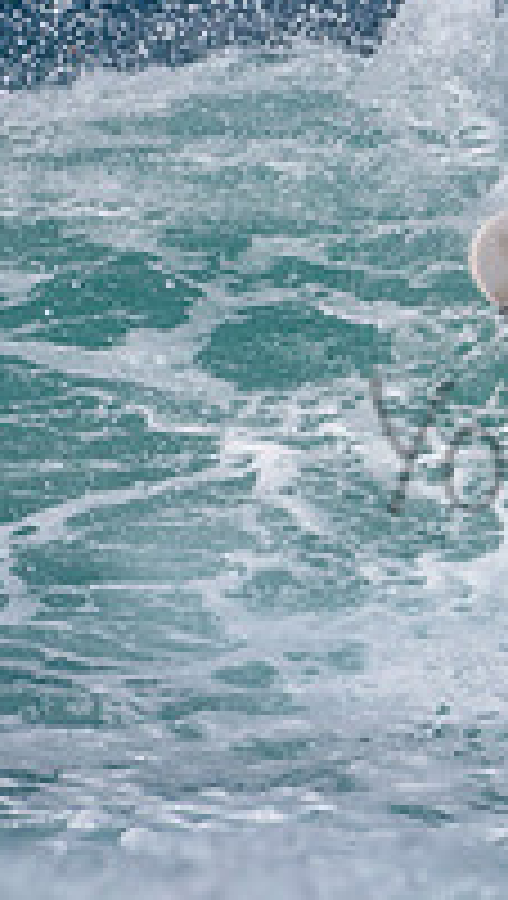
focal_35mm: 1862
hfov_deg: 0.7
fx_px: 44439
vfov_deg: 1.2
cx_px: 608
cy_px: 217
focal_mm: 500
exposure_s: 1/2000
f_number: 5.6
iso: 64
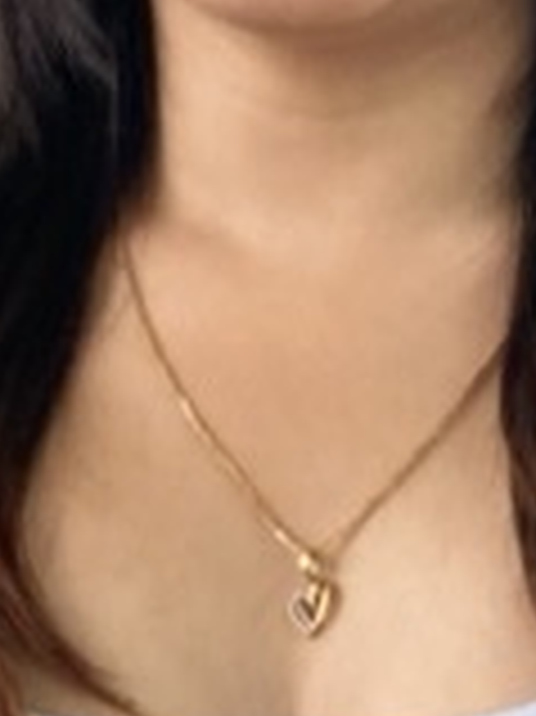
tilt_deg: +0.1
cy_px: -43
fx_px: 5768
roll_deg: -0.5
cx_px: 329
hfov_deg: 5.3
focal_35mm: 279
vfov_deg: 7.1
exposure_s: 1/84
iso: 250
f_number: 2
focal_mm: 6
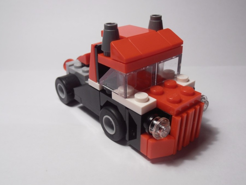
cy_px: 92
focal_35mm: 37
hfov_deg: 50.1
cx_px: 123
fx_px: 263
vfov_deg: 38.7
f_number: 3.9
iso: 80
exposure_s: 1/40
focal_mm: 6.61
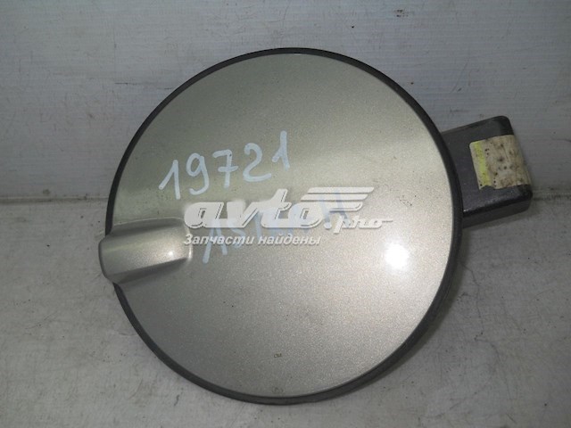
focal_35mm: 41
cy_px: 214
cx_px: 286
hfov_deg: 45.8
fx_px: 676
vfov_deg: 35.1
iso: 80
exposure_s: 1/80
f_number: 5.5
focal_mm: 6.72
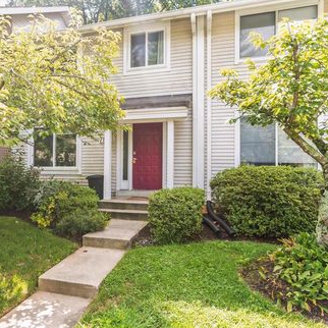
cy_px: 162
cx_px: 106
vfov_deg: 55.6
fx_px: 311
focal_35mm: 29
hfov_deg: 54.4
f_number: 4.5
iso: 100
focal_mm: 22
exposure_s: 1/60
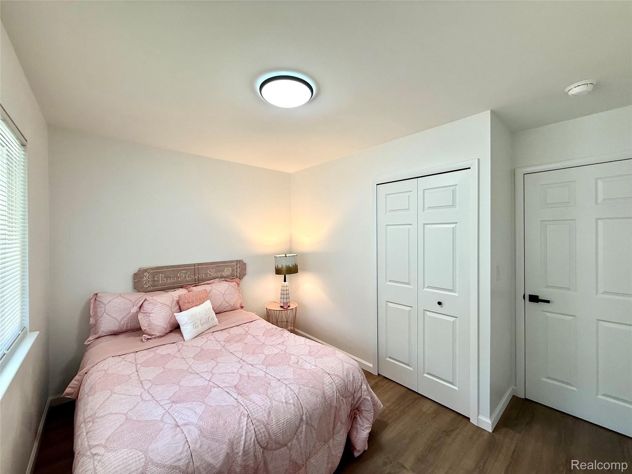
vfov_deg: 85.7
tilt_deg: -0.4
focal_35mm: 14
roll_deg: -0.2
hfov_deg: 102.1
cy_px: 237
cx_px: 316
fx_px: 256
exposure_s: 1/120
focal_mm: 2.22
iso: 125
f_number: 2.2
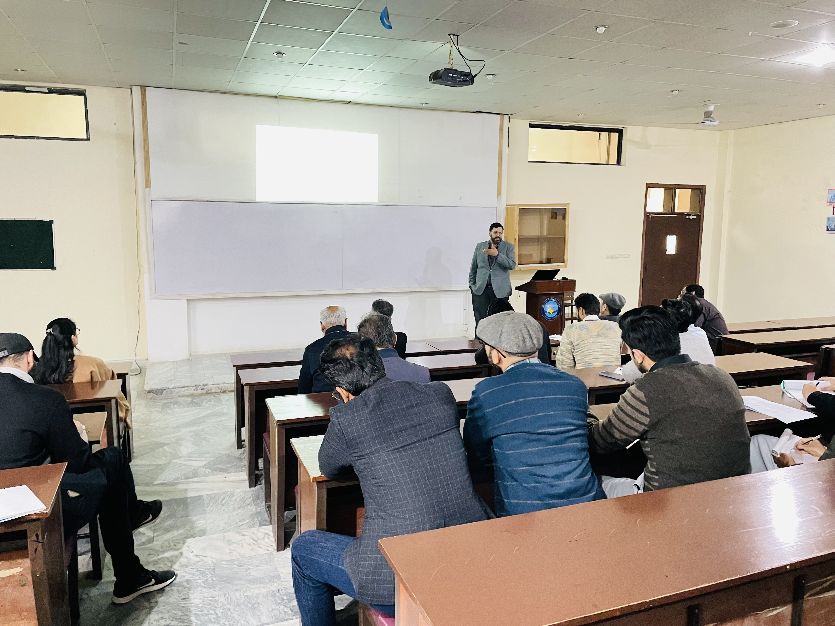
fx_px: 627
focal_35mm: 26
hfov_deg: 67.3
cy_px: 313
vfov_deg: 53.1
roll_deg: -0.5
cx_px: 418
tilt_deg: -7.9
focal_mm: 4.2
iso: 1000
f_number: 1.6
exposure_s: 1/20
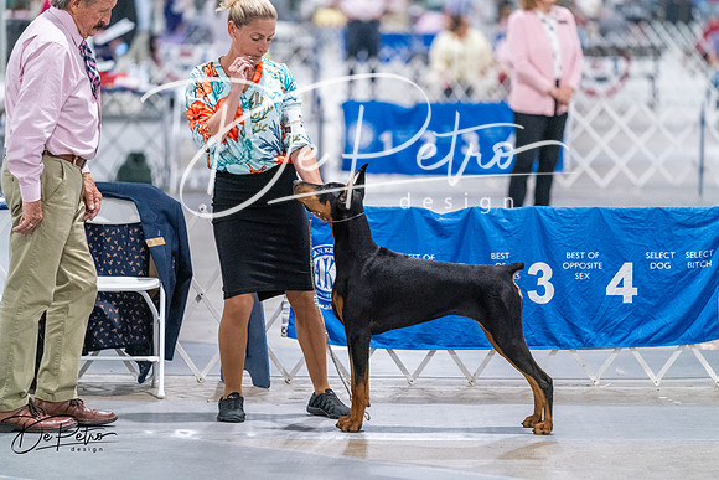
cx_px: 360
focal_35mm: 200
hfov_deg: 10.3
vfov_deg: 6.9
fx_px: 3995
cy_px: 240
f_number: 3.2
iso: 6400
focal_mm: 200
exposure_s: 1/320
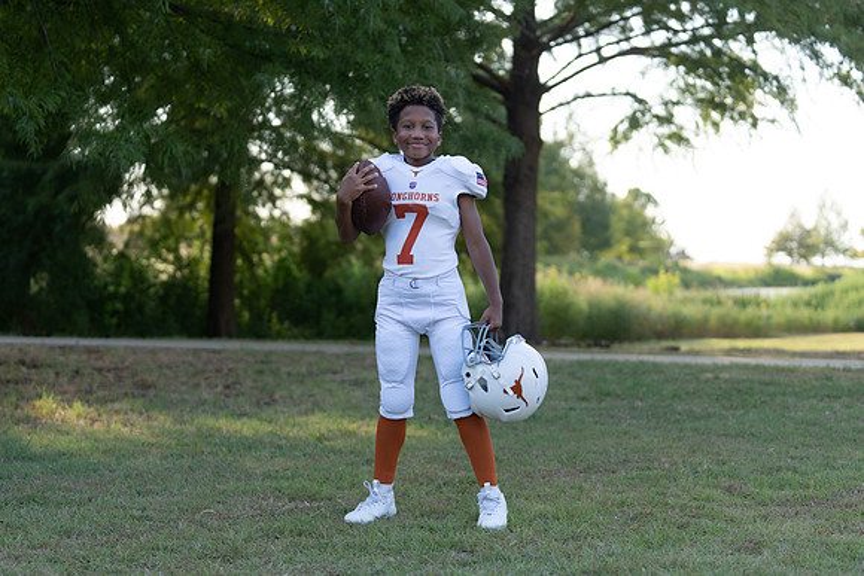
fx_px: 1713
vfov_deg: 19.1
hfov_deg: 28.3
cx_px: 432
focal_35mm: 71
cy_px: 288
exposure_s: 1/400
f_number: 2.8
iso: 160
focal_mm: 70
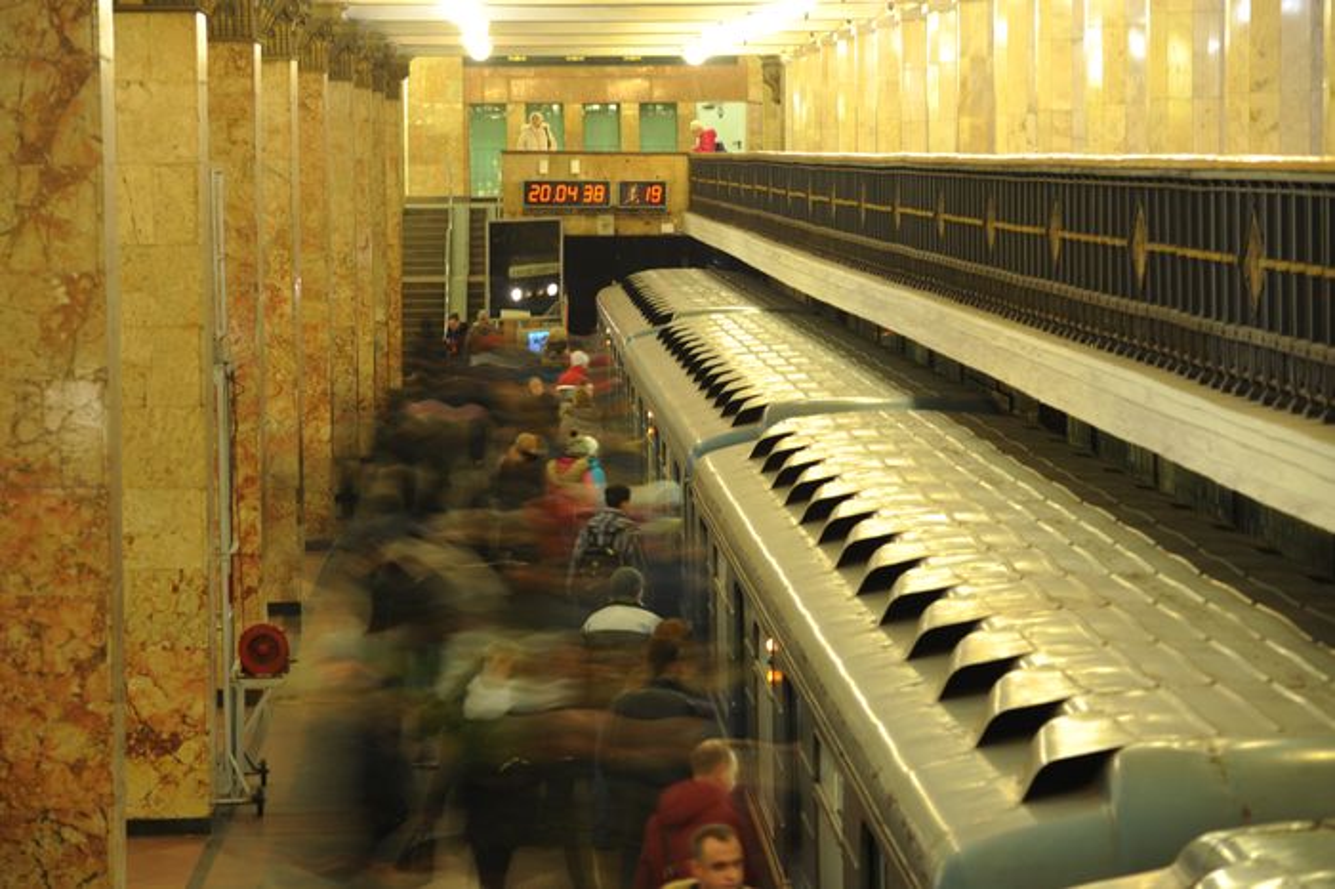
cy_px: 444
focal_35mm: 125
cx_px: 668
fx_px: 4633
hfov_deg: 16.4
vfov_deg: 11.0
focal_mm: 125
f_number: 5.6
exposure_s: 1
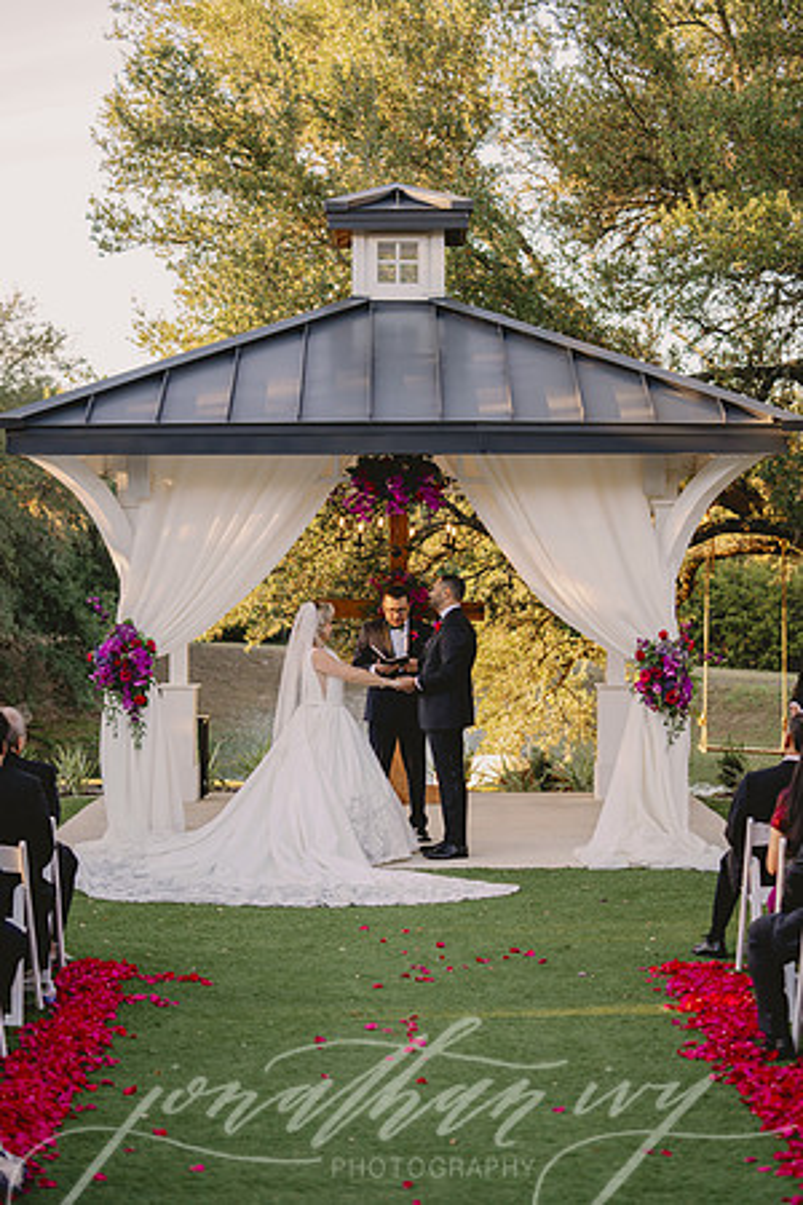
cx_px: 402
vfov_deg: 28.8
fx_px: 2342
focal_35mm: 70
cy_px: 602
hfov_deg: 19.5
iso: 400
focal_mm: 70
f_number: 2.8
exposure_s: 1/320
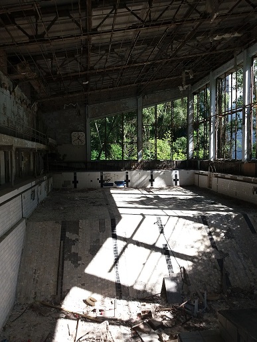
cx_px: 128
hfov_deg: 49.7
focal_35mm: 28
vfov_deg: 63.4
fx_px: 277
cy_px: 171
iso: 64
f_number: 1.9
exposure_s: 1/488
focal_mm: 3.7
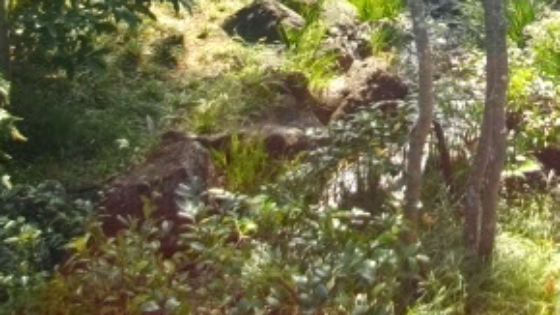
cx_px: 485
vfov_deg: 14.8
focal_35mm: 77
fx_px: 1143
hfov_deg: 26.7
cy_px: -122
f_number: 2.9
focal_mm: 5.7
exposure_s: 1/250
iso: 100
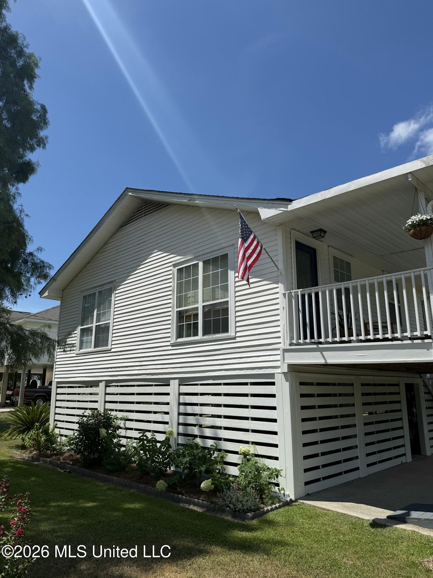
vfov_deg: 71.6
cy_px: 289
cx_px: 216
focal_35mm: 24
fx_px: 400
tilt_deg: +13.7
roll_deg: +0.3
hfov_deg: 56.8
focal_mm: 6.76
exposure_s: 1/6173
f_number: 1.78
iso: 80
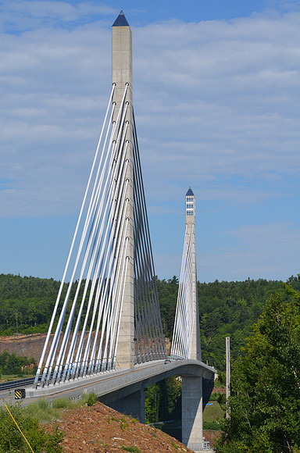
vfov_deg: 17.5
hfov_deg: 11.7
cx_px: 150
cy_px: 226
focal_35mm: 117
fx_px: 1469
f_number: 8
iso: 200
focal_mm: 78
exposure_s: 1/1000
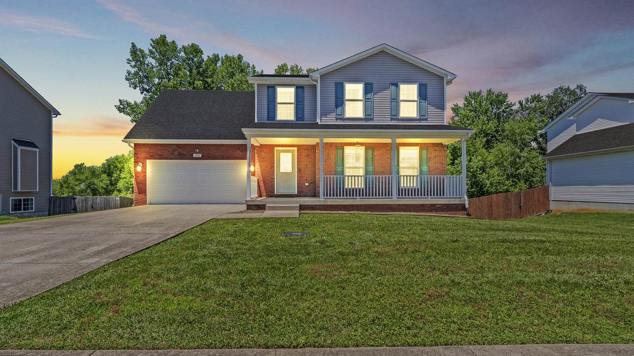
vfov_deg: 63.8
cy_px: 189
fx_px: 286
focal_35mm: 17
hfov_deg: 95.9
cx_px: 315
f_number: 11
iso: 400
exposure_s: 1/100
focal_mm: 16
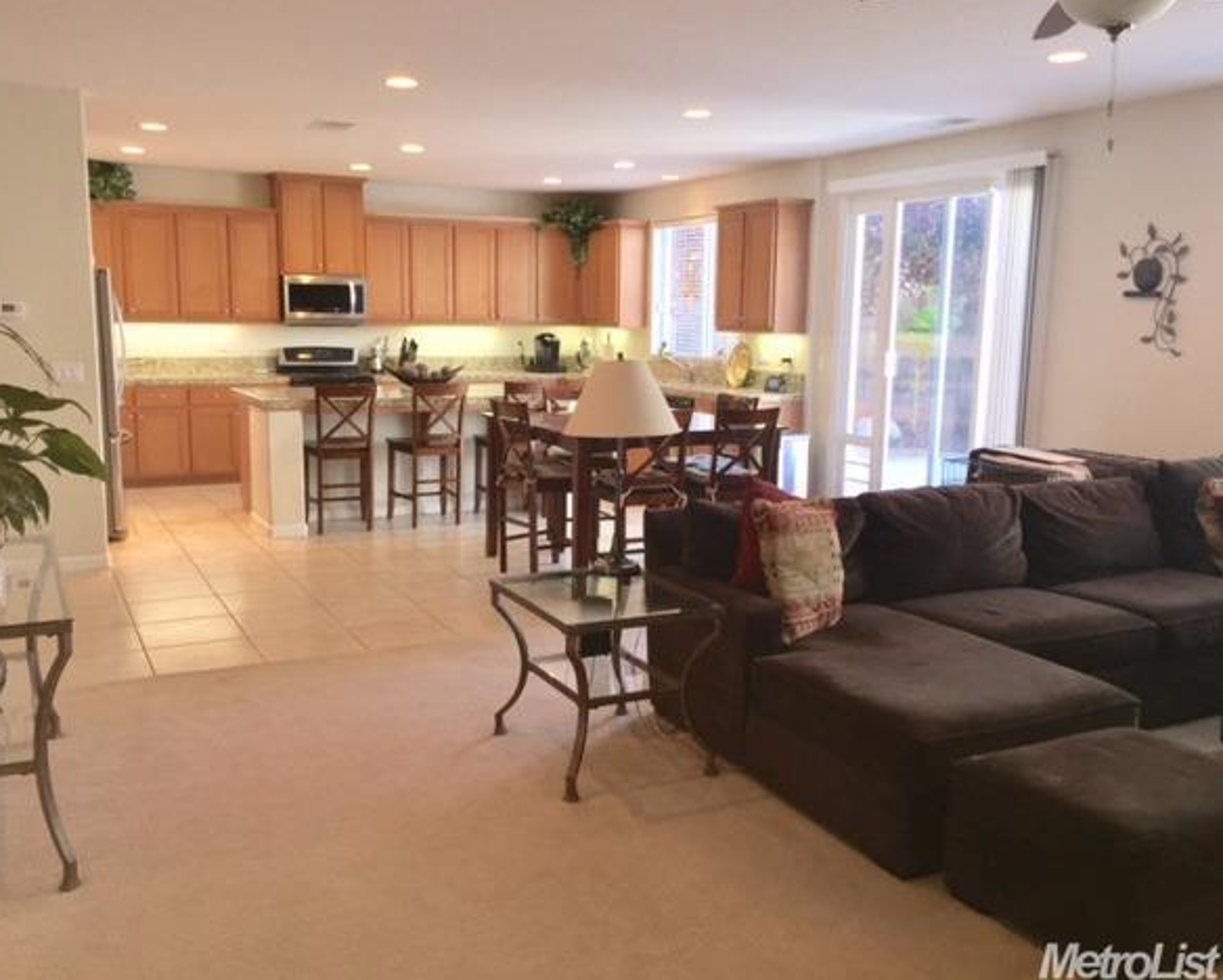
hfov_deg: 57.1
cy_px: 482
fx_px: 1123
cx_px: 578
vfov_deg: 47.2
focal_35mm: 31
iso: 32
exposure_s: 1/32
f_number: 2.2
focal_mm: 4.15
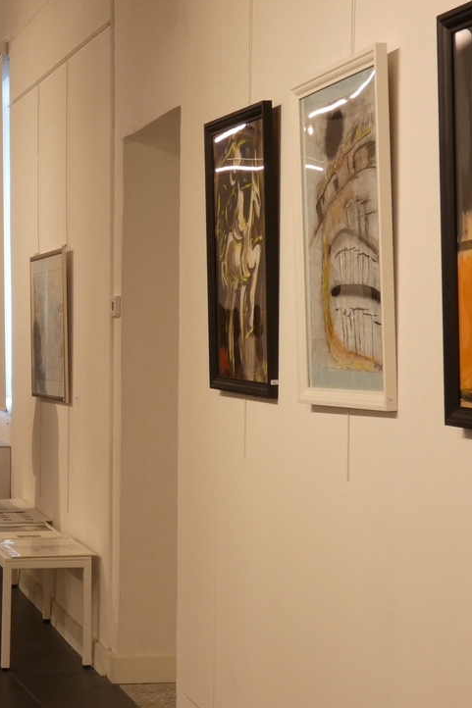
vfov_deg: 24.5
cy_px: 358
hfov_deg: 16.2
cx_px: 49
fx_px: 1633
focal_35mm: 83
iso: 250
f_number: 3.8
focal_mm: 8.6
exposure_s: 1/80
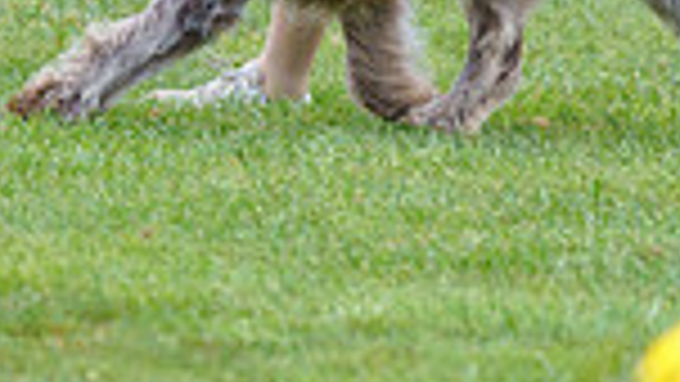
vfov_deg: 1.8
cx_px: 203
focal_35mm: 685
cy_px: -474
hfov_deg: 3.2
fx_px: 12353
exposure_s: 1/640
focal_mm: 170
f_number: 2.8
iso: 640
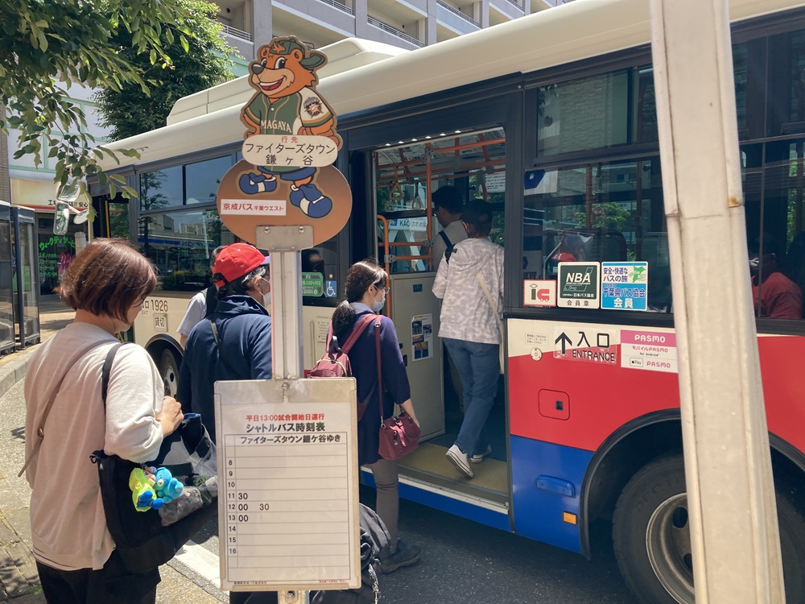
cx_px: 402
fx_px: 651
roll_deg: -0.5
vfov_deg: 49.7
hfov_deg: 63.4
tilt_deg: -5.4
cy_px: 302
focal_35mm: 28
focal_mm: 3.99
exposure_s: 1/371
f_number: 1.8
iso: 20
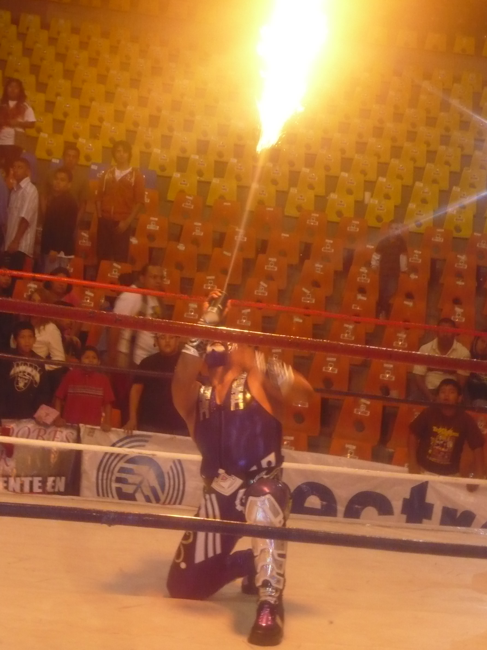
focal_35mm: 86
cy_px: 325
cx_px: 244
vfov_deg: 22.8
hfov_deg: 17.2
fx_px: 1613
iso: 500
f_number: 4.5
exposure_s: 1/30
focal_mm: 14.3
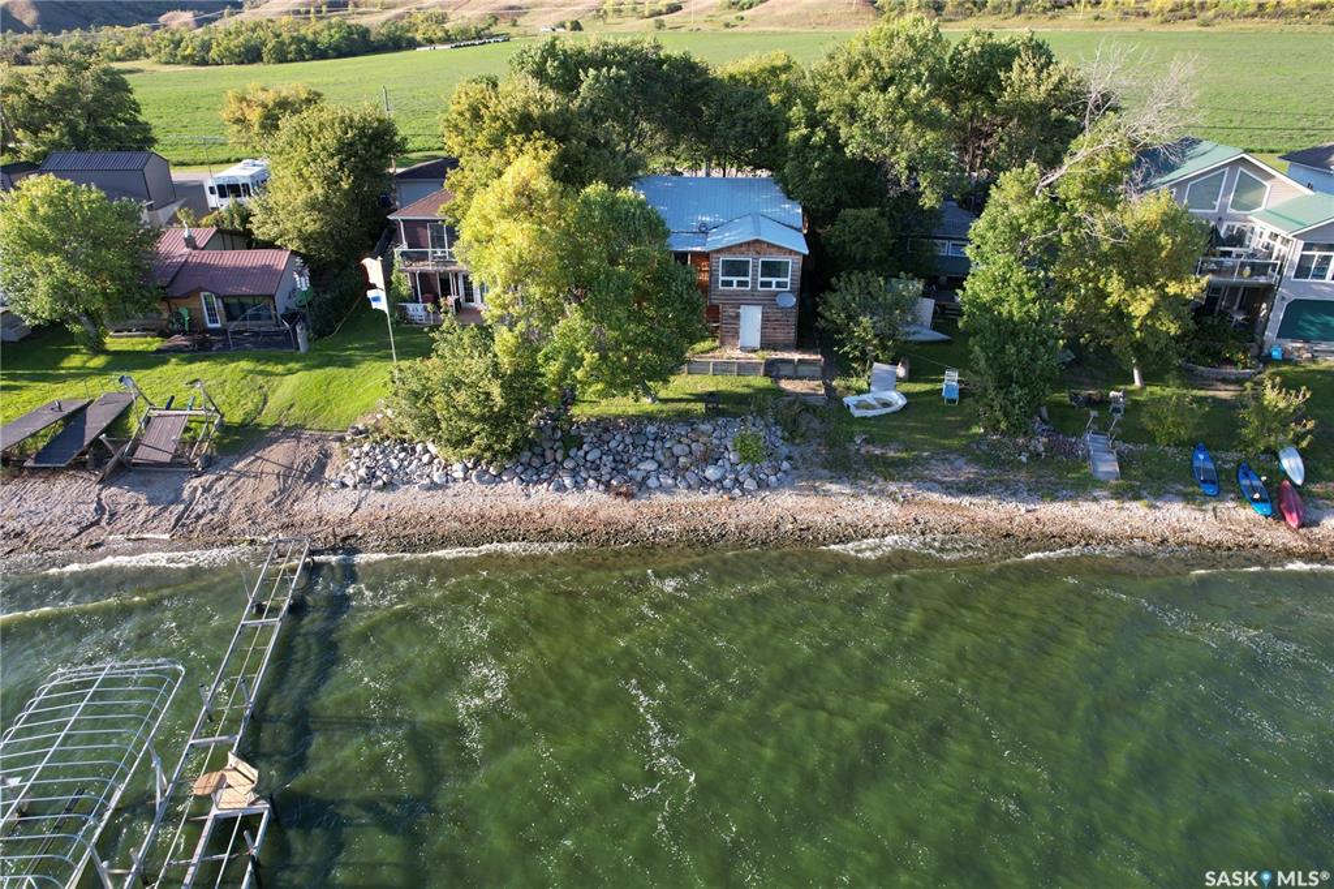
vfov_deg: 57.2
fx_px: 815
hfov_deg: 78.6
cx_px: 667
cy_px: 444
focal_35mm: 22
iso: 100
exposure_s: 1/400
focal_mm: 8.38
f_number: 2.8
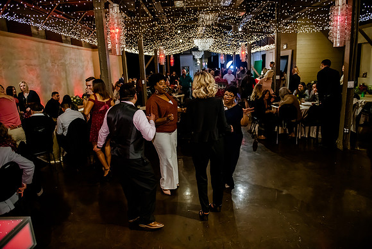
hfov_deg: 73.7
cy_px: 124
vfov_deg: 53.2
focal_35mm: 24
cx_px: 186
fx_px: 248
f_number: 2.8
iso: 5000
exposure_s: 1/250
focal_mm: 24
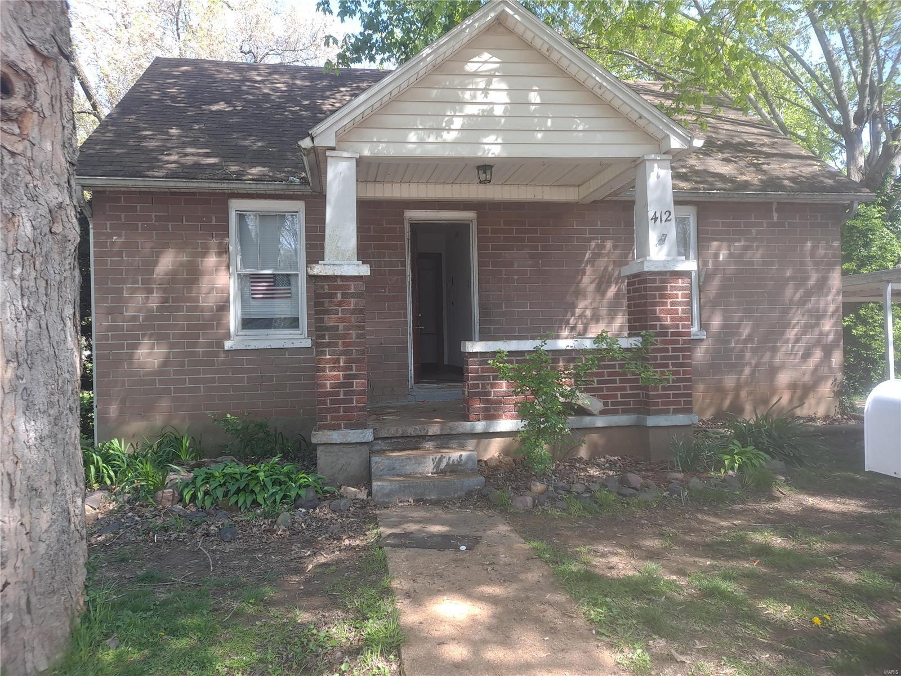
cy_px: 338
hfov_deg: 69.4
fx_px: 651
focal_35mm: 25
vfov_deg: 54.9
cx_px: 450
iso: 32
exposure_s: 1/120
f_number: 2
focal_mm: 4.6
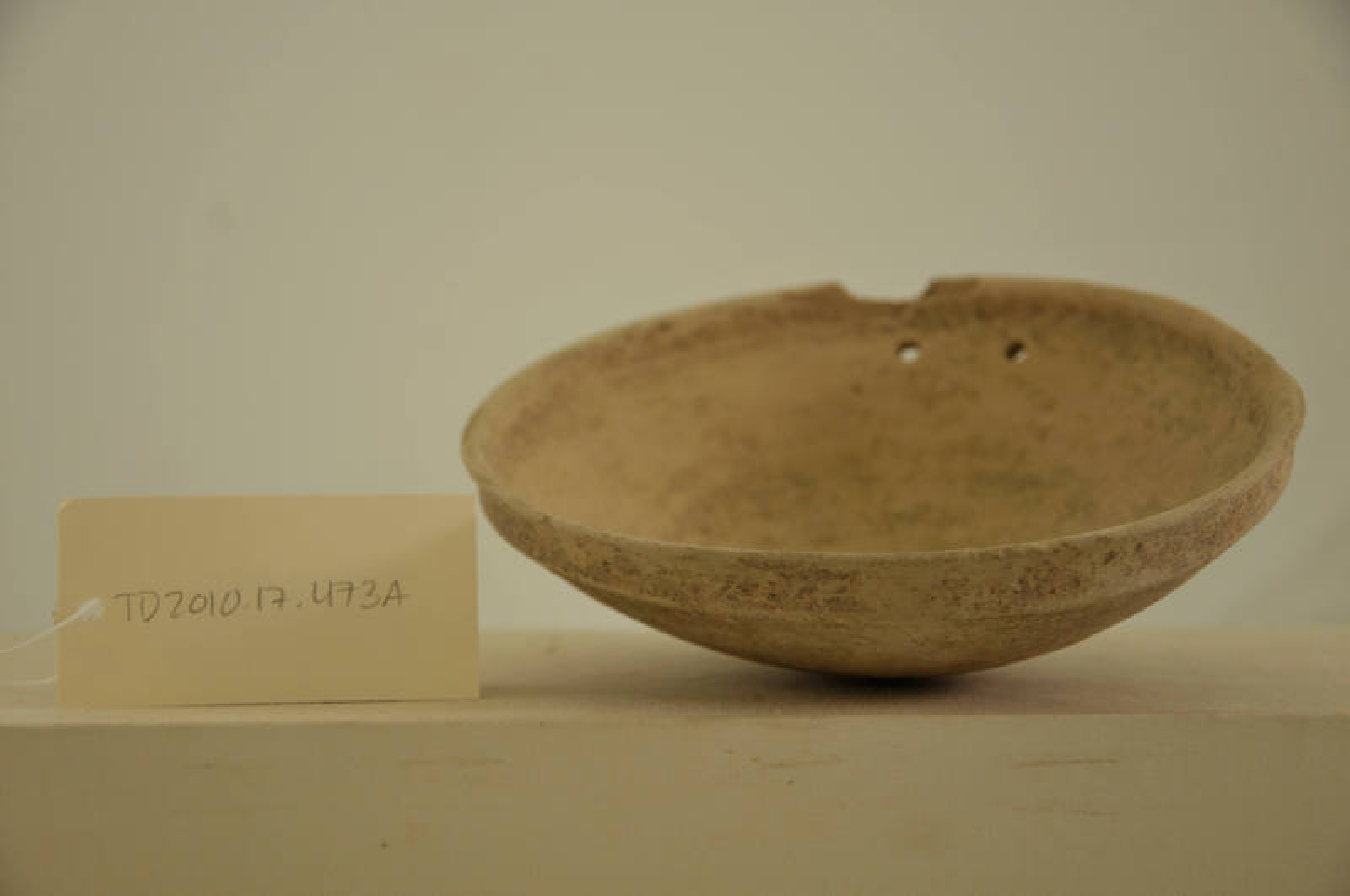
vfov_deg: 20.1
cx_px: 675
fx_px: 2528
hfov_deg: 29.9
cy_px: 448
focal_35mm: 68
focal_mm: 45
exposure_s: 1/60
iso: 200
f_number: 4.8
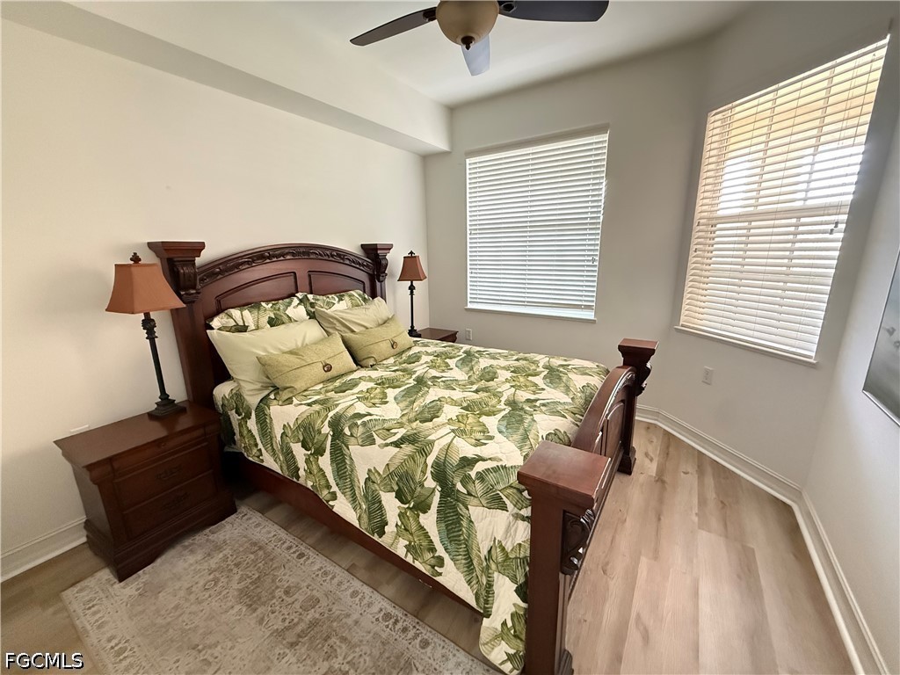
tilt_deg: -13.5
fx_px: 364
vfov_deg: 85.7
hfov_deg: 102.1
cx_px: 450
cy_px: 338
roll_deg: +1.1
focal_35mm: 14
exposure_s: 1/60
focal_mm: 2.22
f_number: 2.2
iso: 1000
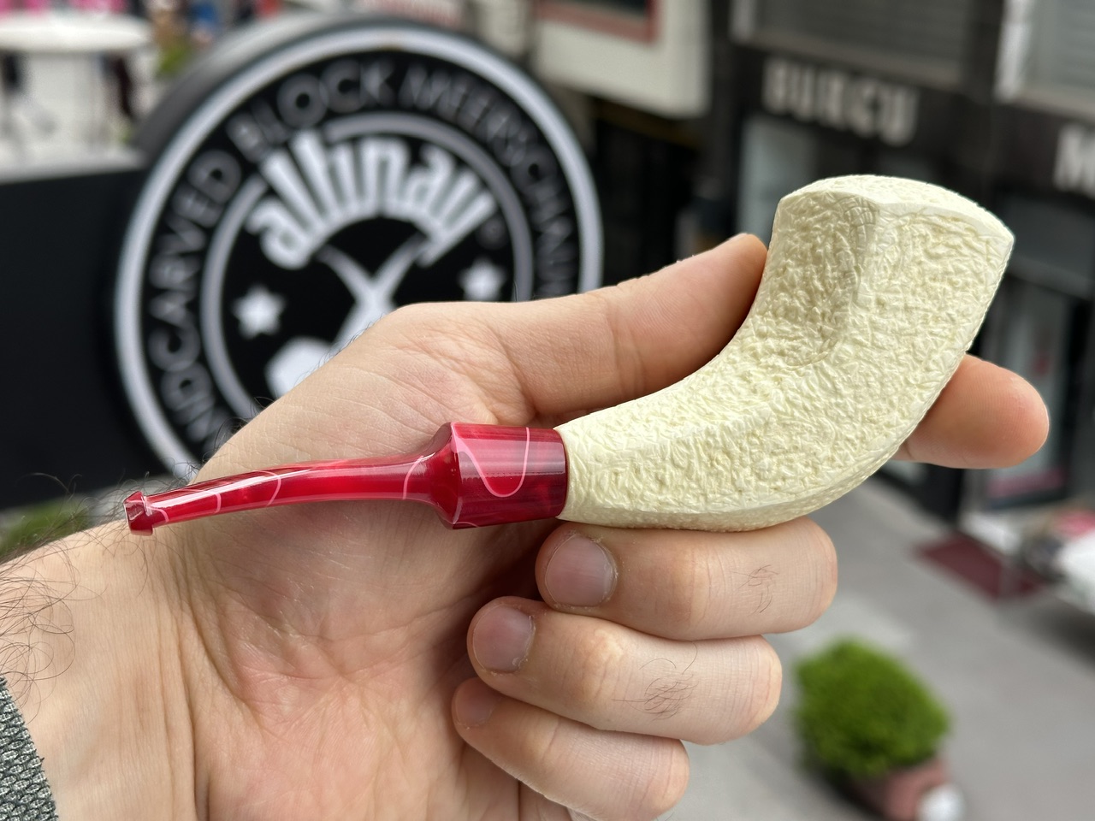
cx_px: 548
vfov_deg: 30.3
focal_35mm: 48
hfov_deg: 39.7
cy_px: 410
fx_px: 1518
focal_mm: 6.86
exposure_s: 1/496
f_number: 1.78
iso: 64
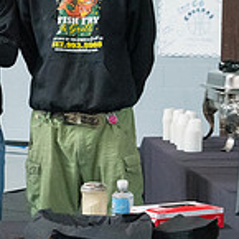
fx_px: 1328
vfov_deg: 10.3
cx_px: -147
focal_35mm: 170
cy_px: 128
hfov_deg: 9.9
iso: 4000
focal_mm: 50
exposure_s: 1/250
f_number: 5.6
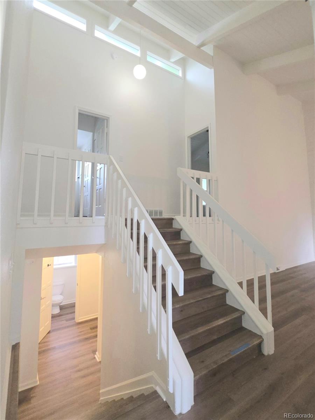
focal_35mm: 13
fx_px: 158
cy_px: 210
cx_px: 158
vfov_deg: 106.2
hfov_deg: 89.9
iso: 200
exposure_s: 1/60.2
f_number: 1.9
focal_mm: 2.2
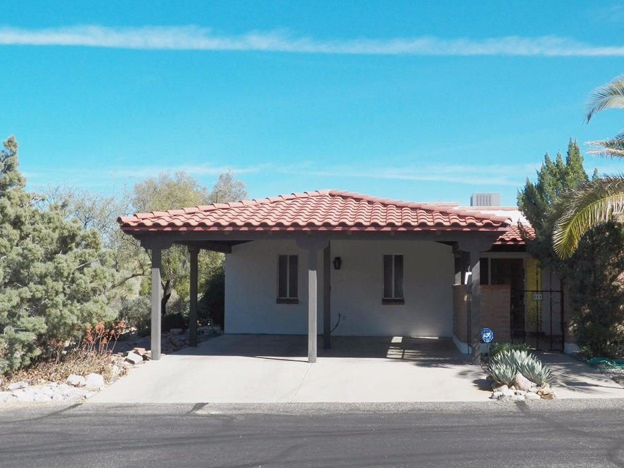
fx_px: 847
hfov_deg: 40.4
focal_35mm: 47
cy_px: 240
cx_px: 311
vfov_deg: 30.9
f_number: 4
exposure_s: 1/1000
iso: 125
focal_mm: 7.9
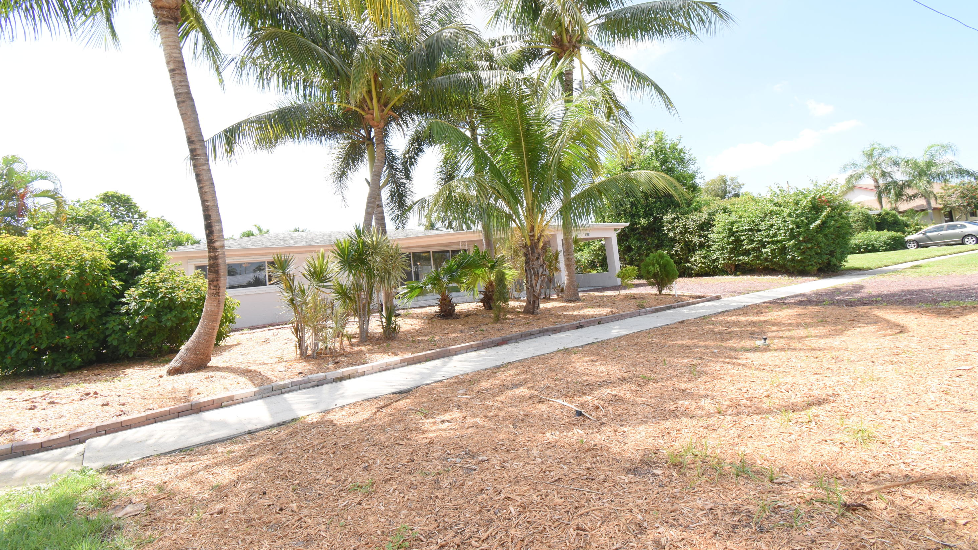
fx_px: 415
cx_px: 484
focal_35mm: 16
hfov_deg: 99.4
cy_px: 244
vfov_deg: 66.9
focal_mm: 10
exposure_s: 1/250
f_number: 8
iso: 360
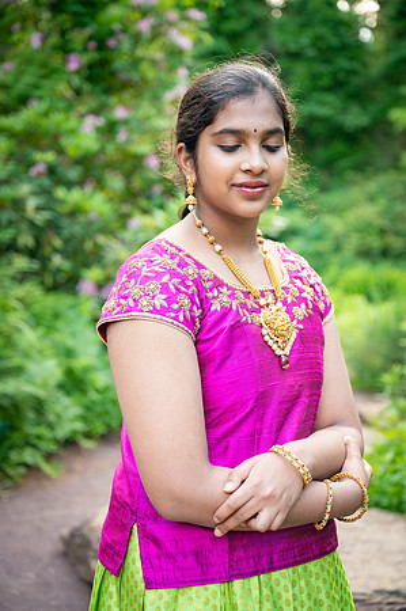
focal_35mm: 54
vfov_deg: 36.9
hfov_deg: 25.0
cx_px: 203
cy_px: 306
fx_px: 916
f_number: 3.2
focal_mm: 54
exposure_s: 1/320
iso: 500
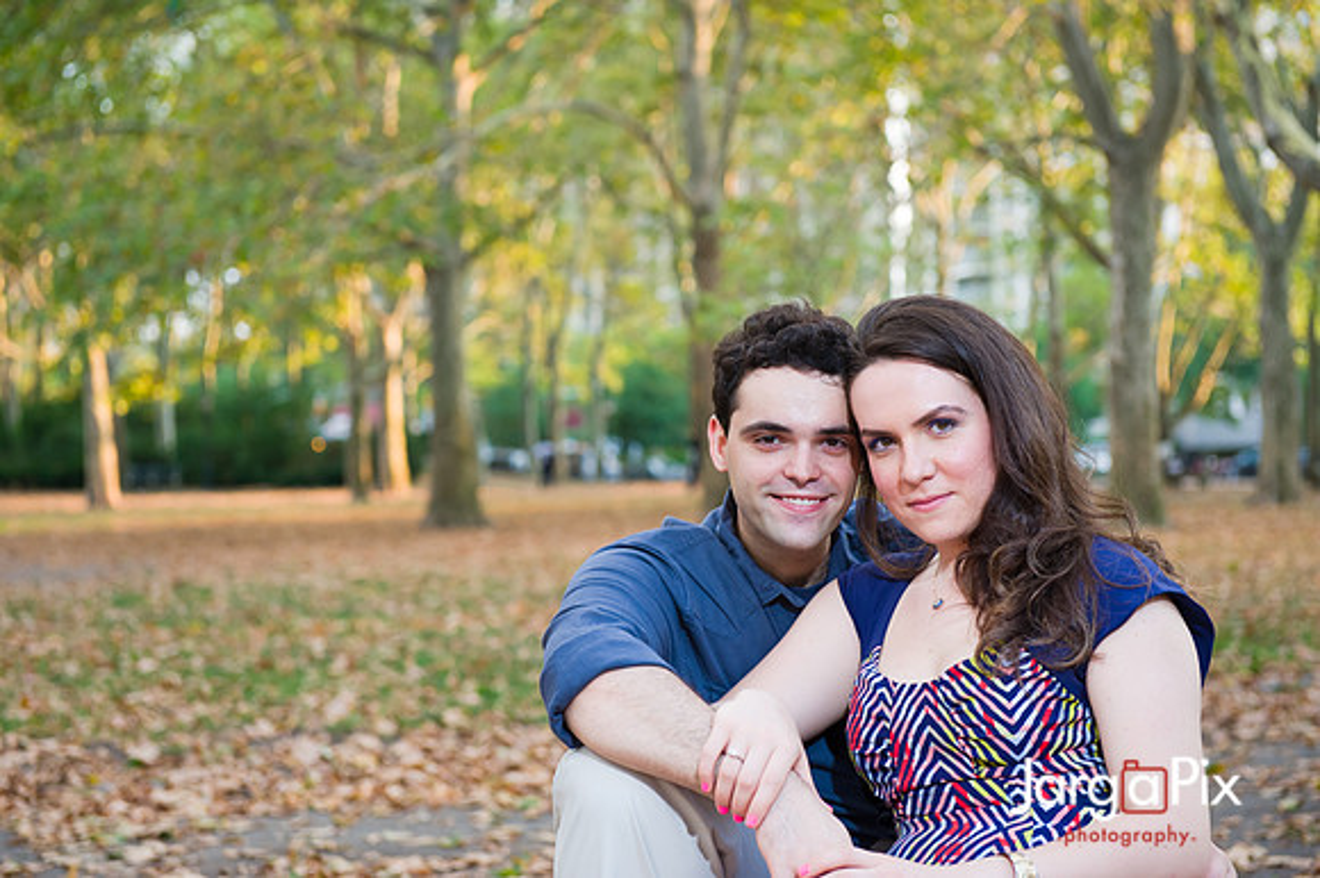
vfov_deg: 20.6
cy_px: 439
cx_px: 660
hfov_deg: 30.5
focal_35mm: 66
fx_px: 2419
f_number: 4
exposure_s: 1/125
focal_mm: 66
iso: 400
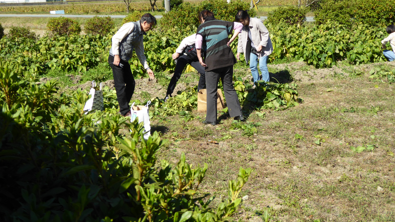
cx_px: 197
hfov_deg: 36.0
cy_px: 86
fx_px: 608
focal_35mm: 58
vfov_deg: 20.7
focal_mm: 9
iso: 100
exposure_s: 1/500
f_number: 4.1
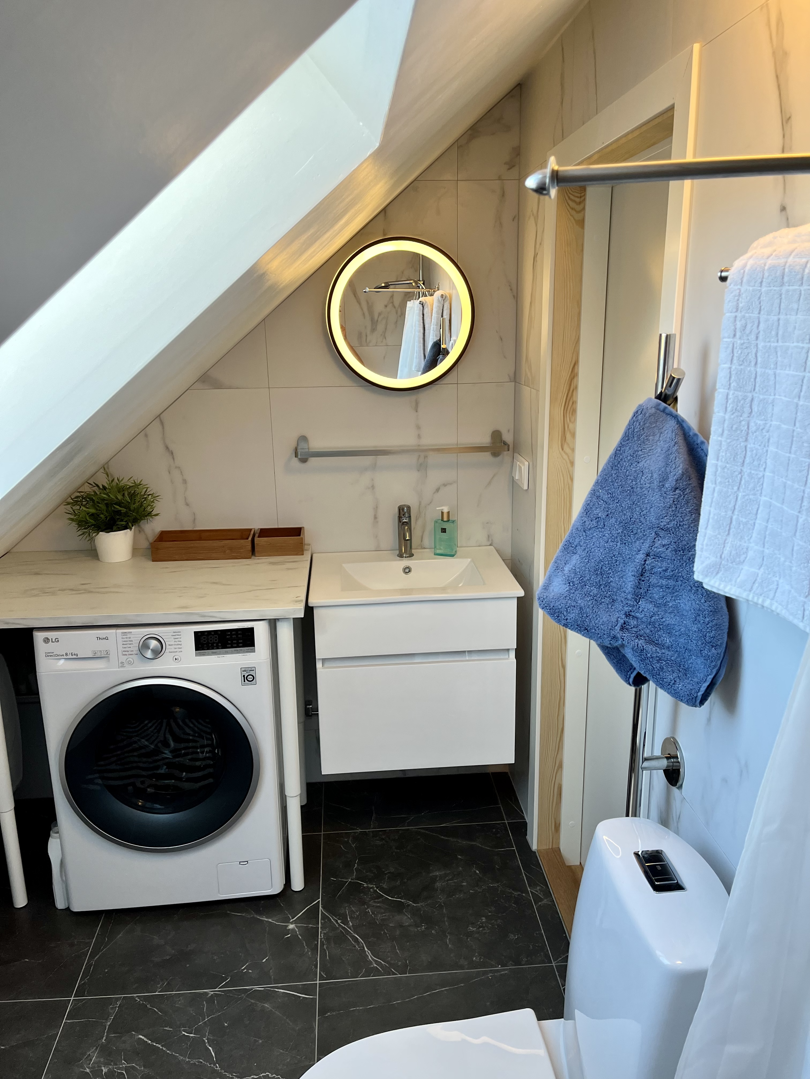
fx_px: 811
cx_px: 405
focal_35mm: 26
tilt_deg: -14.9
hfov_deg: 53.1
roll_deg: +1.3
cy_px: 540
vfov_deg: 67.3
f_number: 1.6
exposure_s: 1/122
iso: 100
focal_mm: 5.1
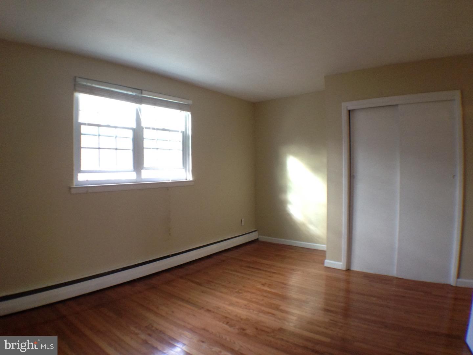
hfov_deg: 55.4
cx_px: 236
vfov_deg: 42.9
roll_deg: +0.1
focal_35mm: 33
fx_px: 451
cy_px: 178
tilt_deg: -1.5
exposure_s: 1/20
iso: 160
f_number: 2.4
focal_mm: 4.12
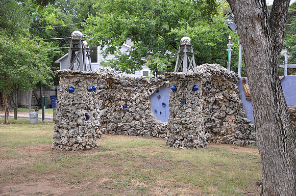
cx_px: 148
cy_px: 98
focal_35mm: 52
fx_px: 431
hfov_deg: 37.9
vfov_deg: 25.7
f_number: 5
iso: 400
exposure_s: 1/100
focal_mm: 35
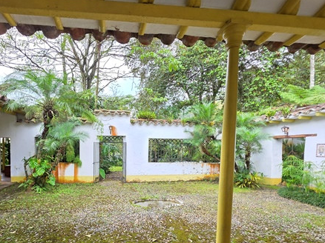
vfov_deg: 66.7
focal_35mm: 19
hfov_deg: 83.6
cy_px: 162
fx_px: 178
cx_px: 129
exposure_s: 1/120
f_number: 1.9
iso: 50
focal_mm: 2.2
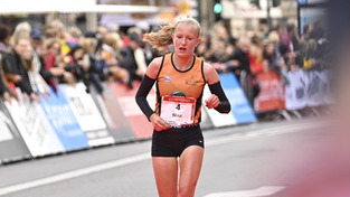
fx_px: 2236
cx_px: 180
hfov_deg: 8.9
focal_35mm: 241
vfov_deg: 5.0
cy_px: 149
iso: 200
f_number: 2.8
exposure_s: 1/800
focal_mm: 160
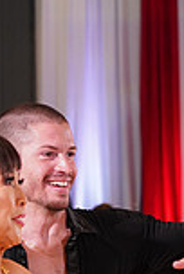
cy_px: 400
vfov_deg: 9.1
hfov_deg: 6.2
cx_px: -1
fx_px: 1687
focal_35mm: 221
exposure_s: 1/160
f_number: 5
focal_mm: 58
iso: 1600
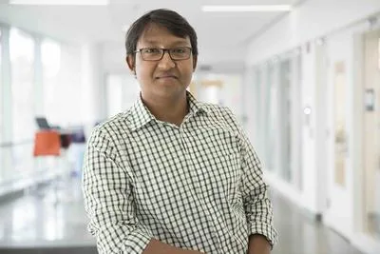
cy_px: 127
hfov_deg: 28.8
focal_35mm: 70
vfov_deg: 19.5
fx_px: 739
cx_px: 190
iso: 800
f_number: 2.8
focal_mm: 70
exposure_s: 1/100
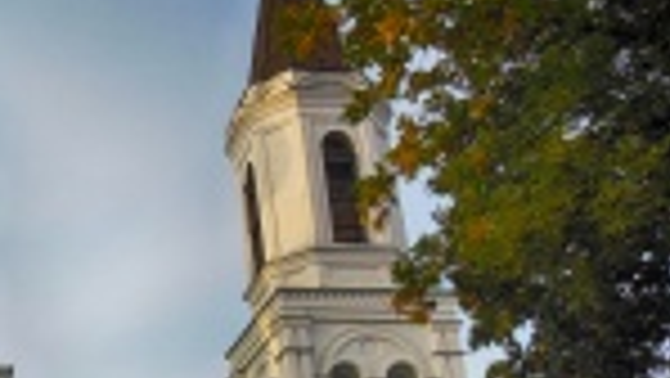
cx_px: -85
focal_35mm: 64
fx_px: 1138
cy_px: 358
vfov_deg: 18.5
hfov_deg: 29.3
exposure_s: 1/400
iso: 125
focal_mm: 4.5
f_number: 3.2
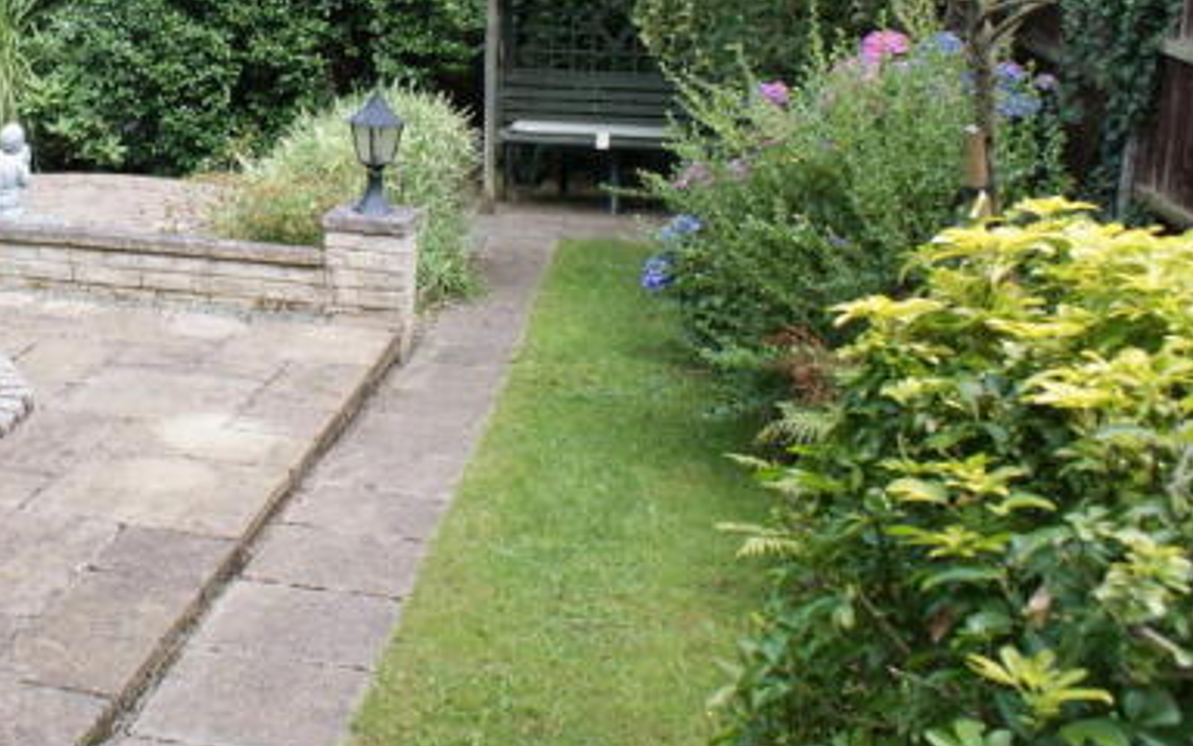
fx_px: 1528
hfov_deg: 40.3
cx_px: 188
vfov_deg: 26.9
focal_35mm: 47
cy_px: 148
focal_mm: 18
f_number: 6.3
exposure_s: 1/50
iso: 100
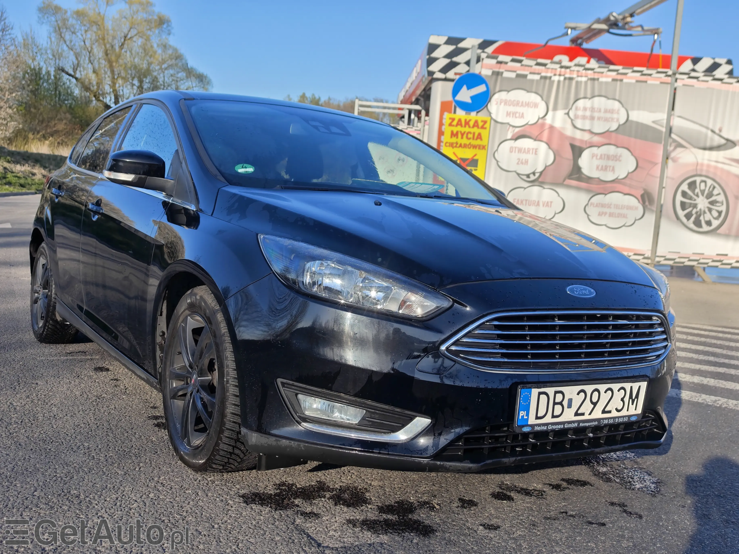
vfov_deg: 38.7
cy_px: 277
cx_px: 370
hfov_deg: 50.1
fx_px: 790
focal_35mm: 37
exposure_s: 1/1854
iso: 50
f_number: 2
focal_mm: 8.72
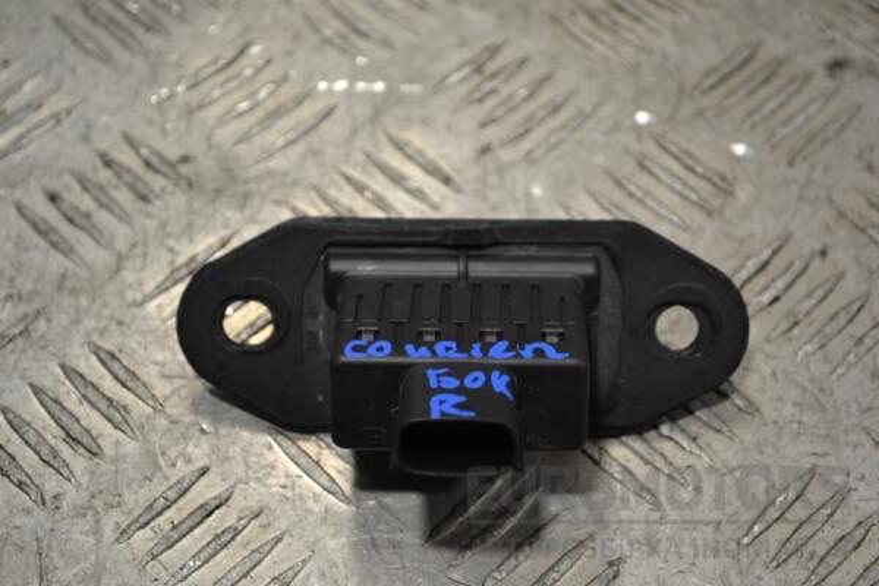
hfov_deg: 28.1
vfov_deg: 18.9
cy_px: 293
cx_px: 440
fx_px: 1758
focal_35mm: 72
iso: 125
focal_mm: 48
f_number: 5.3
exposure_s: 1/30
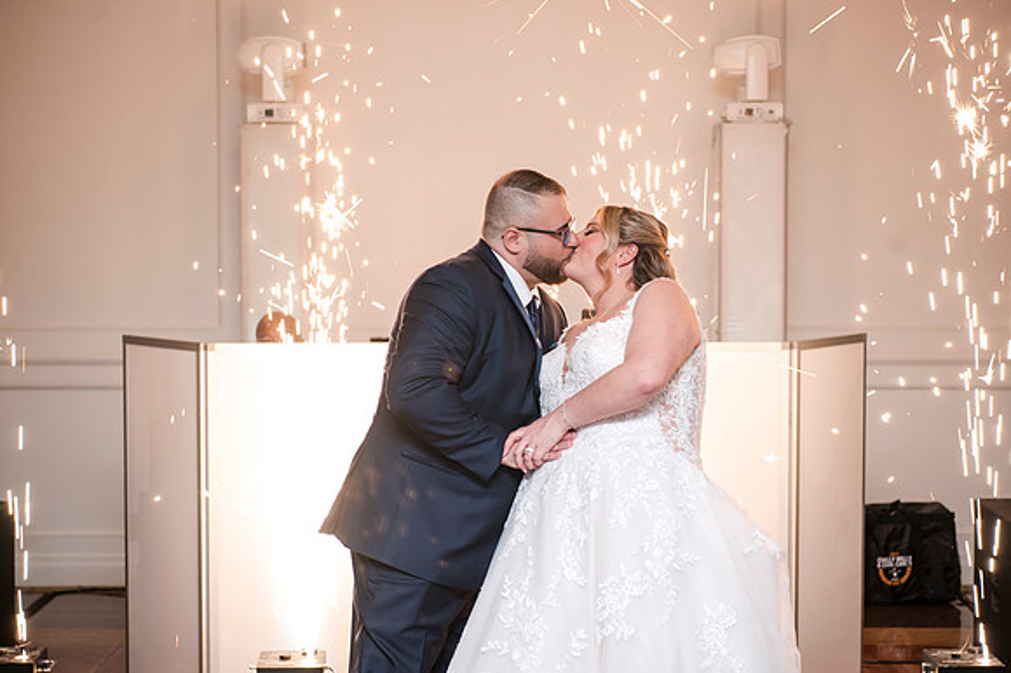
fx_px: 1994
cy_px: 336
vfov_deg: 19.2
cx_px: 506
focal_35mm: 71
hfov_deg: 28.5
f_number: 3.5
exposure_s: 1/100
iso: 800
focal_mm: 70
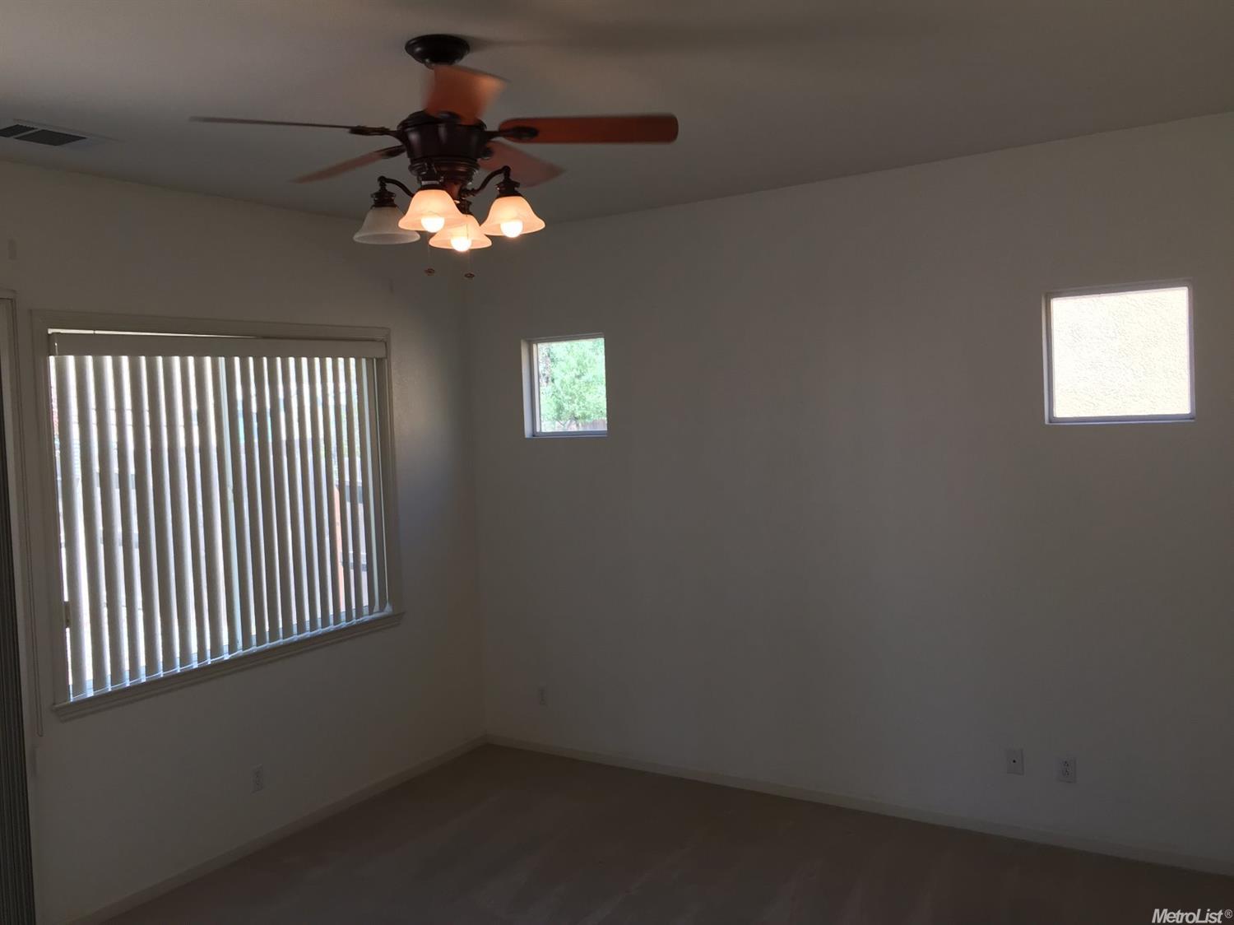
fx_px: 1033
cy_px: 462
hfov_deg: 61.7
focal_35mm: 29
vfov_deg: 48.2
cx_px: 617
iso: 50
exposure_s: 1/120
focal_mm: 4.15
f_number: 2.2
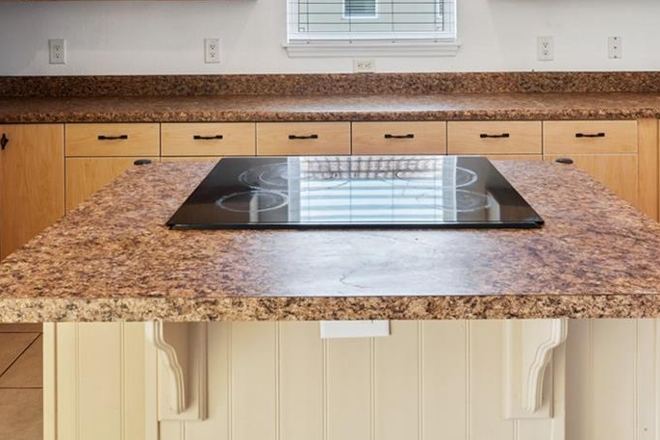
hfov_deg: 54.4
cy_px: 11
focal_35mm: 35
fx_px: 641
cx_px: 356
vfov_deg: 34.7
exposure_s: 1/20
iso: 400
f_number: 8
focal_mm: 15
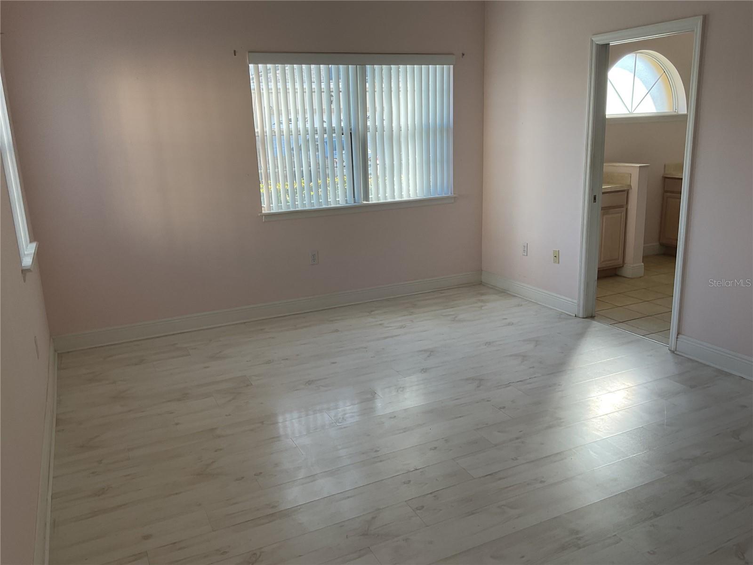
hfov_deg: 61.7
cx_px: 376
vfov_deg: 48.2
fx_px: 631
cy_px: 282
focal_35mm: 29
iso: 25
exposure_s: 1/120
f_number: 1.8
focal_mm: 3
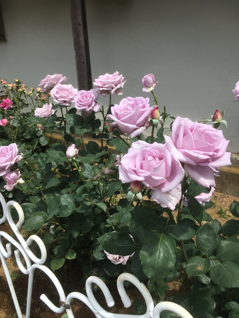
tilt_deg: -24.3
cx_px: 120
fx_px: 267
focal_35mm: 29
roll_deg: +0.1
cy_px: 159
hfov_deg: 48.2
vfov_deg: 61.7
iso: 25
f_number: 2.2
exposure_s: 1/1304
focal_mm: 4.15
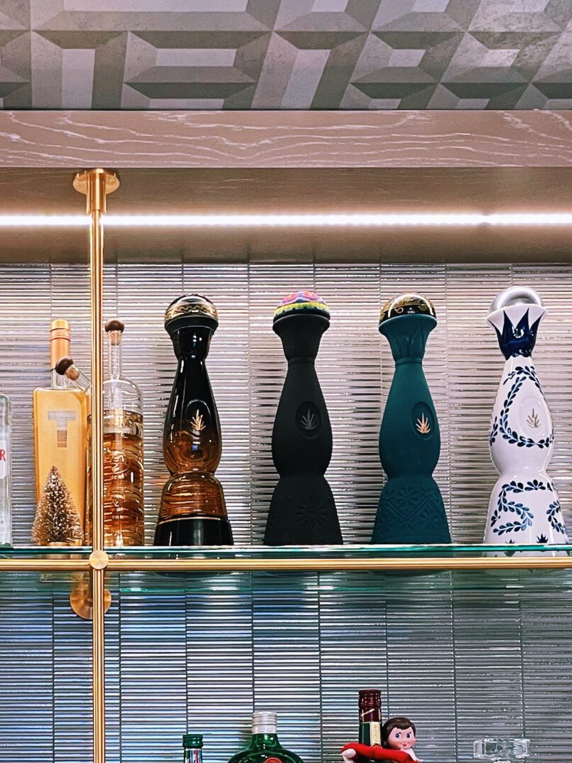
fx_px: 1367
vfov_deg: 29.3
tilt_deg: +4.5
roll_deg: +0.7
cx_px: 73
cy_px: 752
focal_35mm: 62
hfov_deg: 23.1
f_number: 1.6
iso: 160
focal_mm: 4.2
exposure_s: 1/60
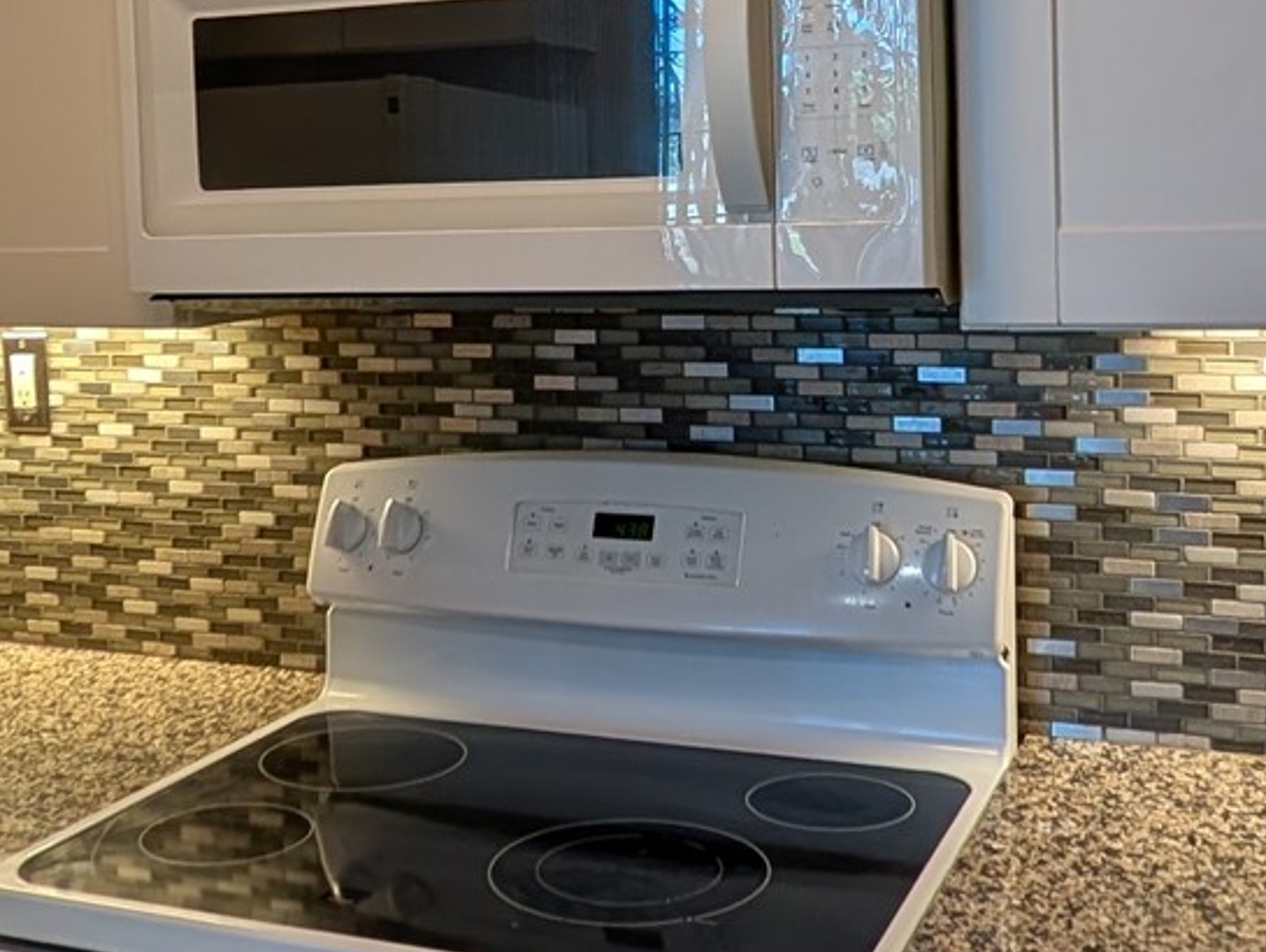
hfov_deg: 42.0
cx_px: 577
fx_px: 1648
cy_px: 283
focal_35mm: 45
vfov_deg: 31.9
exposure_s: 1/120
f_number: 1.7
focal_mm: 2.02
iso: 83
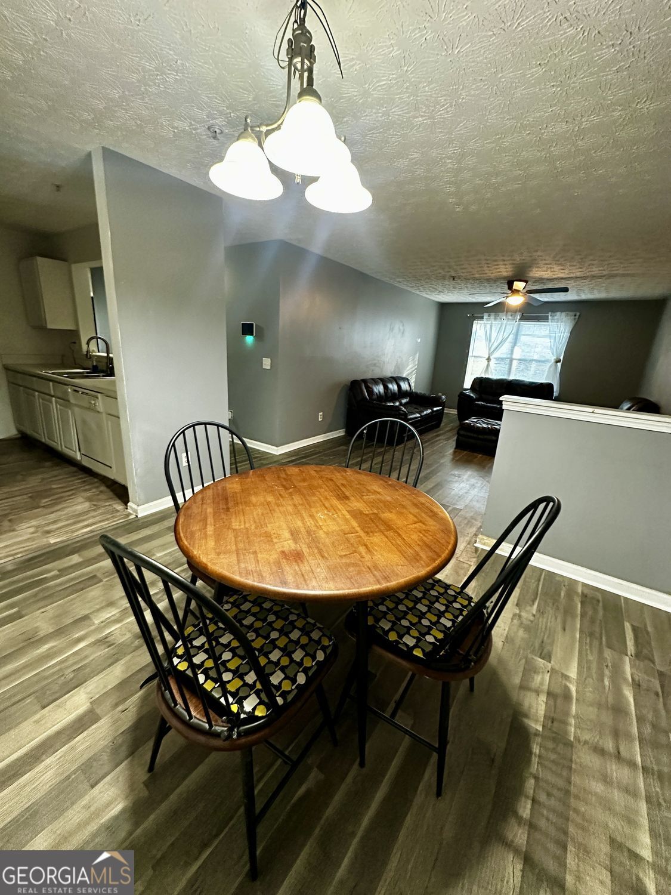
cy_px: 448
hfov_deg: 85.7
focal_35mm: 14
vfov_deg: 102.1
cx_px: 336
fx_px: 362
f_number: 2.2
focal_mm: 2.22
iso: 800
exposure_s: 1/60
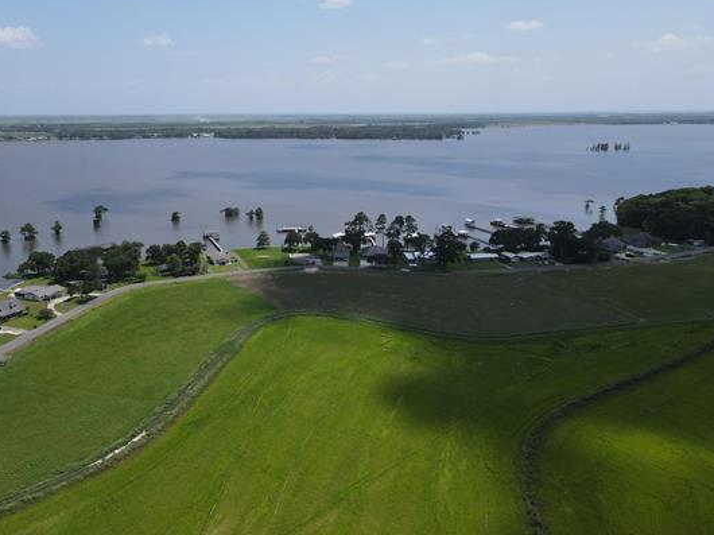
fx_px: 598
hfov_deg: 61.3
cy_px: 244
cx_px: 295
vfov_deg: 48.1
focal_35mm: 29
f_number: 2.8
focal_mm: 4.5
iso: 100
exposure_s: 1/1000
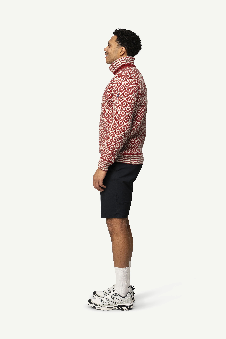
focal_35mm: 70
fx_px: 659
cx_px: 113
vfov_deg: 28.8
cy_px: 170
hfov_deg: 19.5
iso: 500
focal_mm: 70
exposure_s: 1/80
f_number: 5
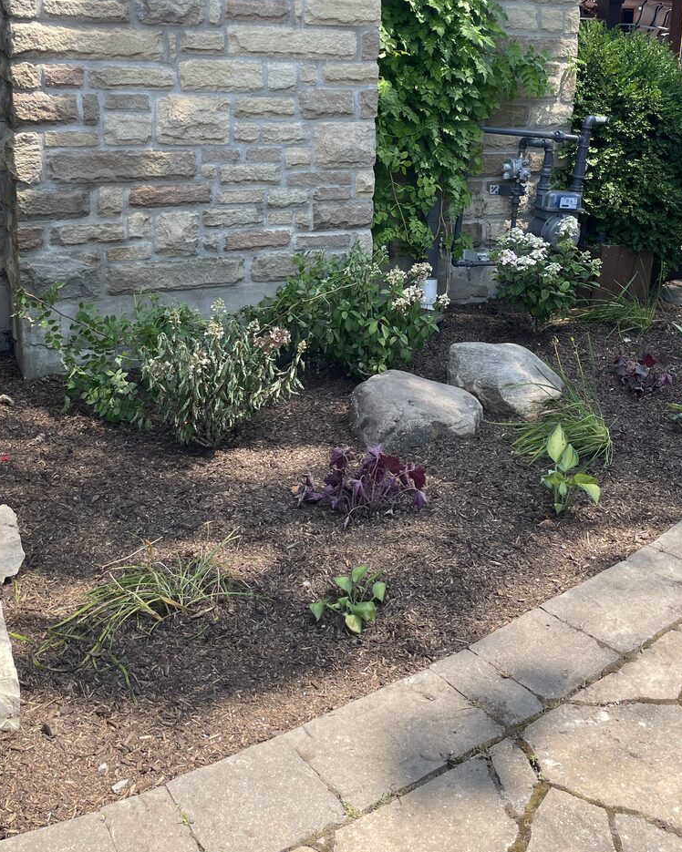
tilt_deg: -9.4
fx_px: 959
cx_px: 382
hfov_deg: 39.1
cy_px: 235
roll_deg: -0.7
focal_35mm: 38
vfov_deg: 46.6
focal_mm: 4.2
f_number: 1.6
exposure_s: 1/849
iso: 32
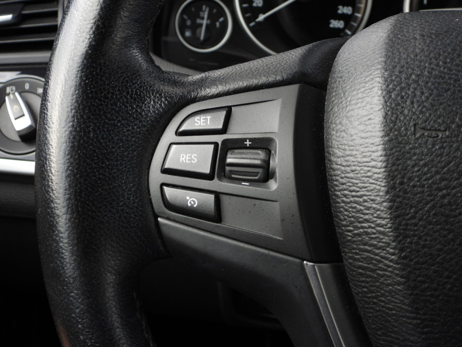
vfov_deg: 30.9
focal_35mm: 47
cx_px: 231
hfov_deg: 40.4
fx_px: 627
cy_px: 174
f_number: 3.2
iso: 140
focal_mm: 8.5
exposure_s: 1/30
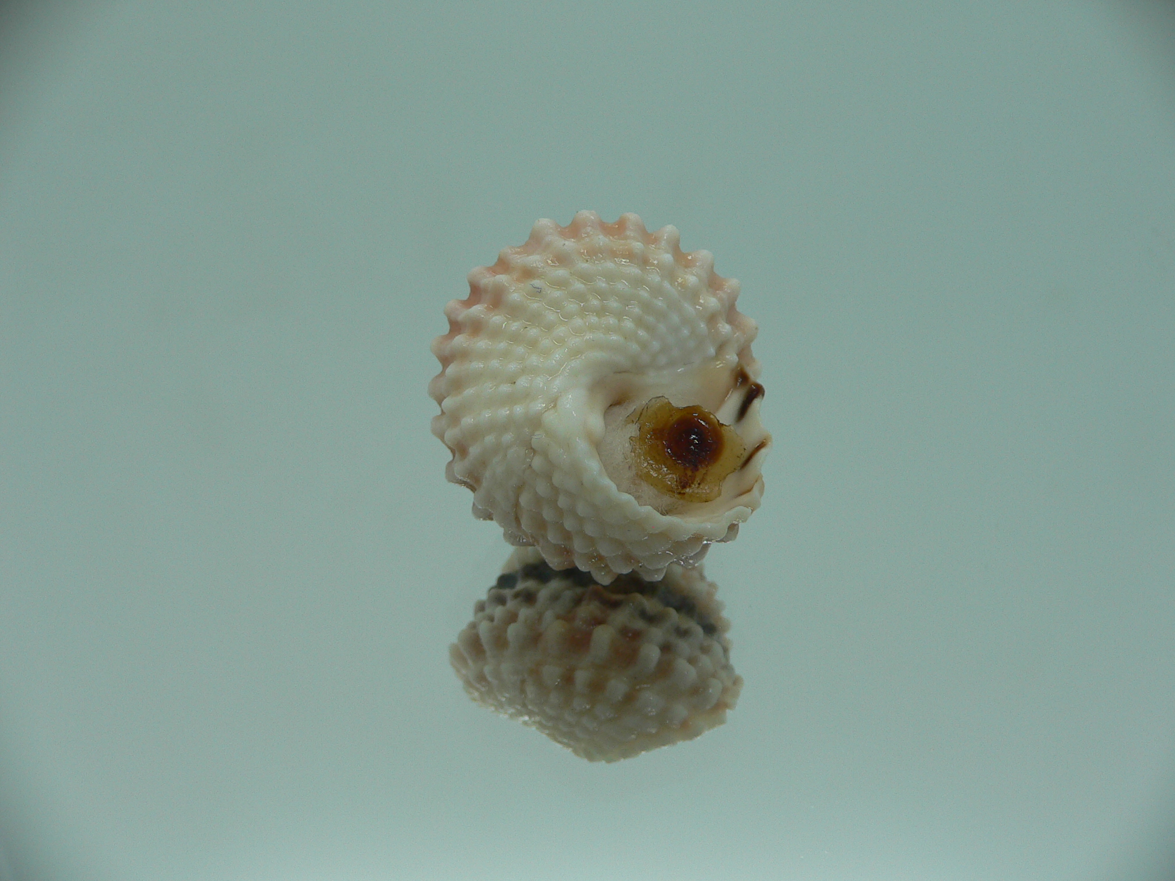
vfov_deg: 40.7
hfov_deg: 52.6
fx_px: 1188
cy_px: 440
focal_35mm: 35
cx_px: 588
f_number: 2.8
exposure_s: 1/60
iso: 80
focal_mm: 4.6
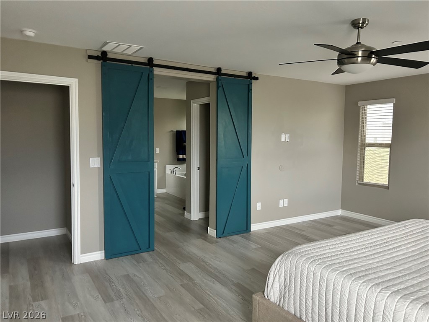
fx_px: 322
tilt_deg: -3.3
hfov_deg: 67.3
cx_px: 214
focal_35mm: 26
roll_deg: -0.2
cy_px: 161
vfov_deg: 53.1
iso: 640
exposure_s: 1/40
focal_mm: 5.7
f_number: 1.5
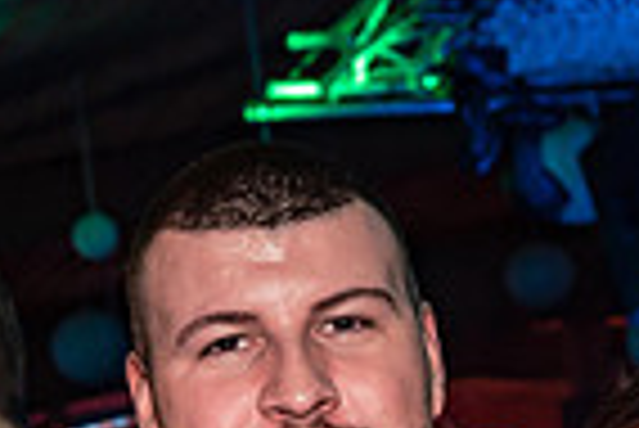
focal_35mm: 114
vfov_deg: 11.6
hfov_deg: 17.9
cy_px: 601
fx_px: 2026
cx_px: 320
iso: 1600
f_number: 4
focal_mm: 28
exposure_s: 1/60
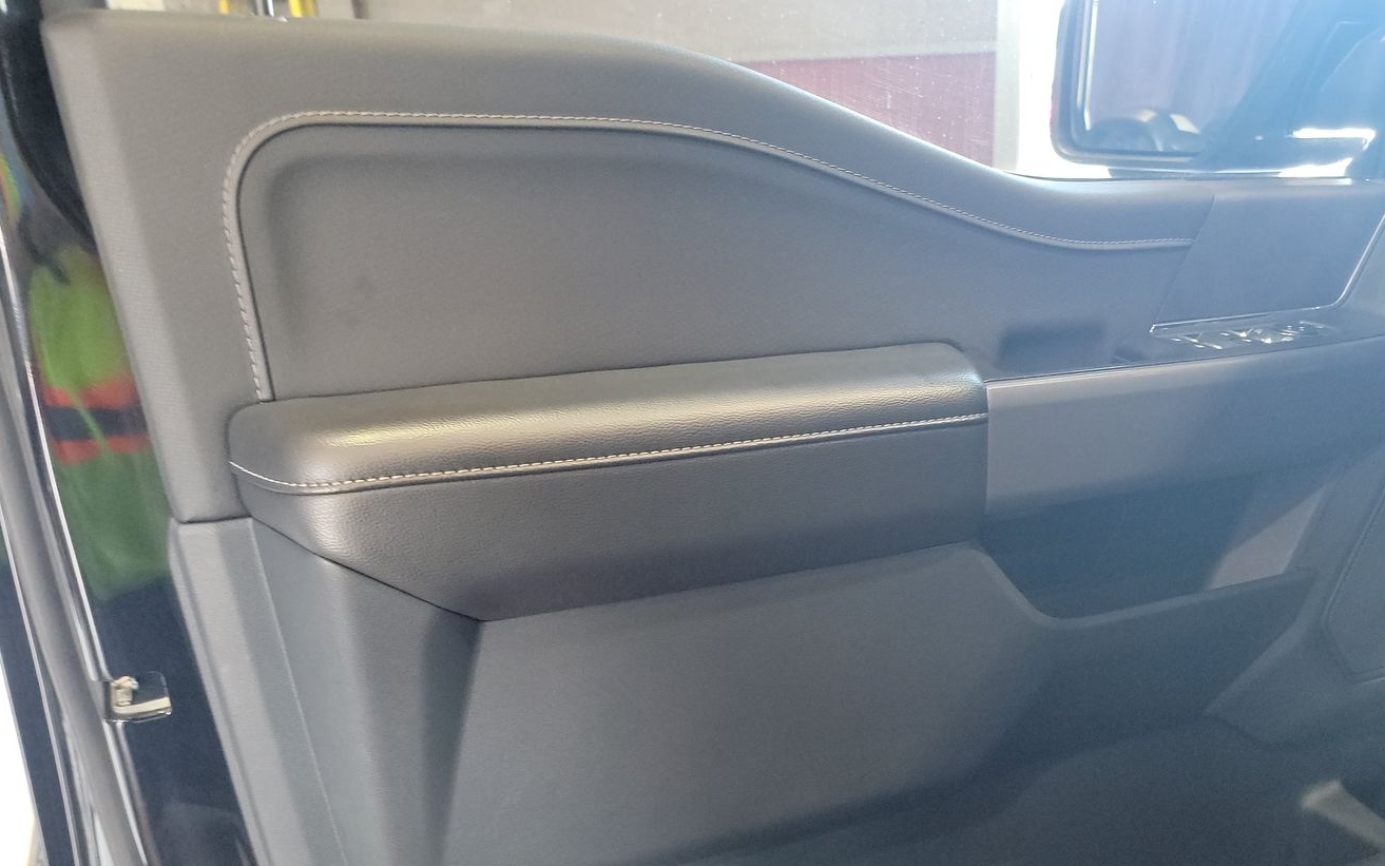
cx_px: 830
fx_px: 1170
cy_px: 557
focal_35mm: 31
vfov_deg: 40.2
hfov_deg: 60.7
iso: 1223
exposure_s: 1/59
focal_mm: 6.7
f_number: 1.8
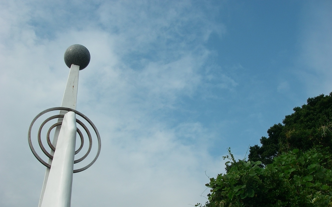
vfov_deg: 31.2
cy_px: 117
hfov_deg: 48.2
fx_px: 371
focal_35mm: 41
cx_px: 167
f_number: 6.6
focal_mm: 6.3
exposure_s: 1/250
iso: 64
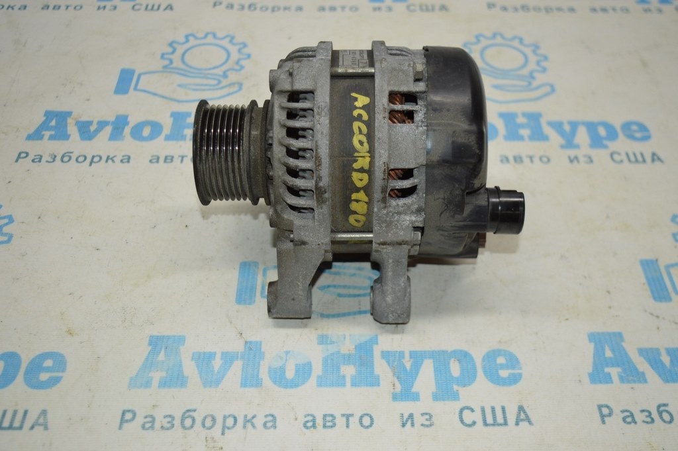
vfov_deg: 34.2
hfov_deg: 49.6
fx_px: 734
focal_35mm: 39
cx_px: 339
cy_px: 226
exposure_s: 1/100
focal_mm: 26
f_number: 4
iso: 400
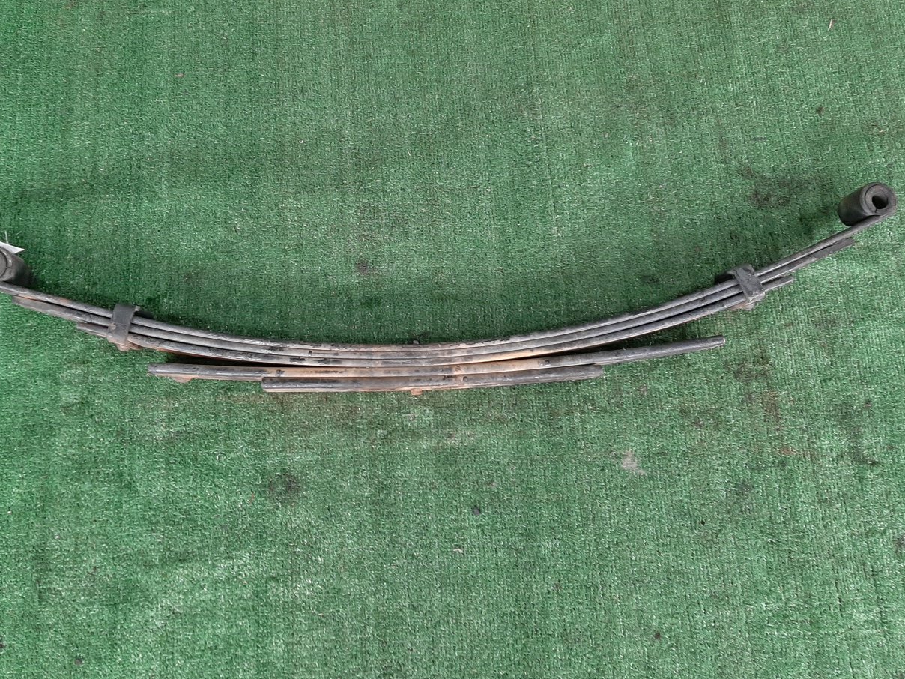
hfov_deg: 58.2
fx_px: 810
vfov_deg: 45.3
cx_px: 396
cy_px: 296
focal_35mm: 31
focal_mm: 3.93
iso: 145
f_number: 1.7
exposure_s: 1/50
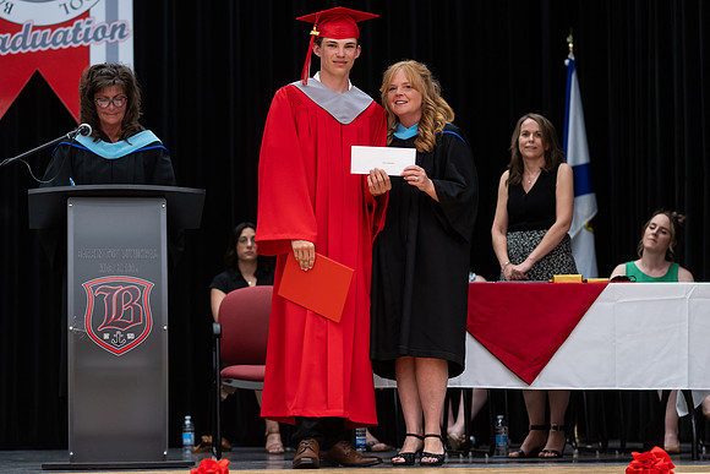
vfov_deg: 12.4
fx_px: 2185
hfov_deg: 18.5
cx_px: 376
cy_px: 280
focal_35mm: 111
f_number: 2.8
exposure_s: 1/200
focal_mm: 85
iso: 1000
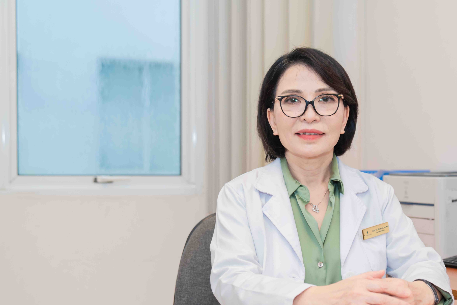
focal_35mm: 65
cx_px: 318
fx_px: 825
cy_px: 191
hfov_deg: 30.6
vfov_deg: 20.9
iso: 1000
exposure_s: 1/160
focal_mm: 46
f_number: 3.2
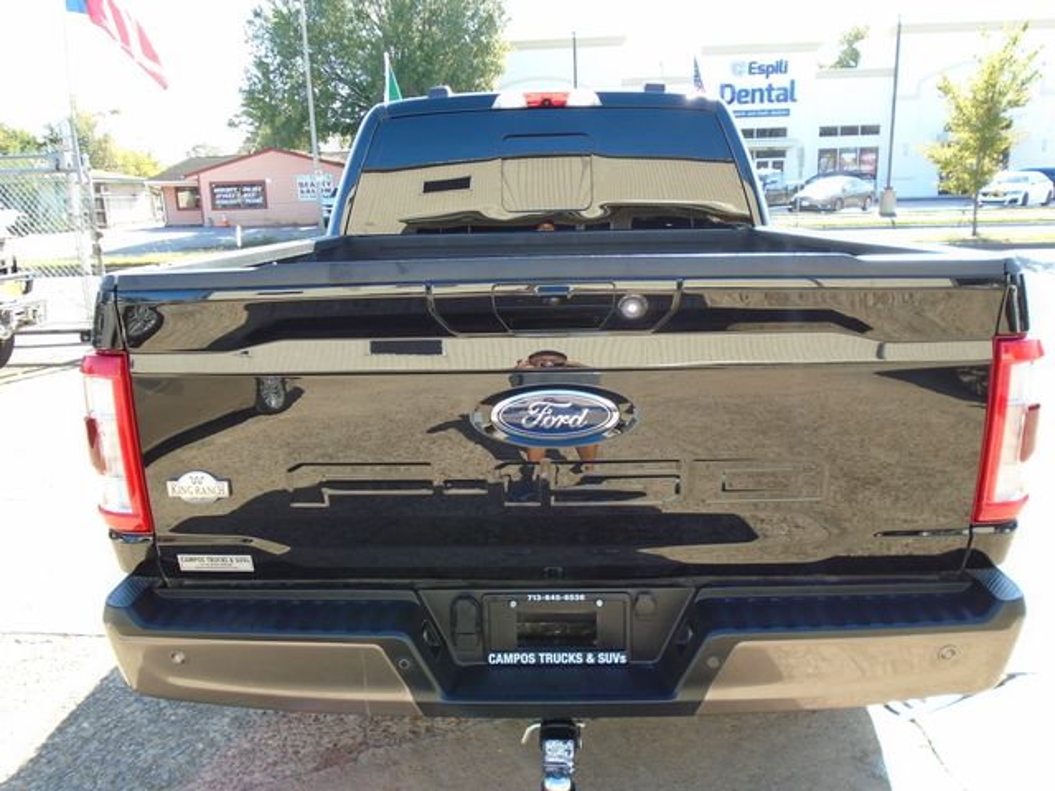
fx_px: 792
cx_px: 528
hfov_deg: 67.3
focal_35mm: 26
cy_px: 396
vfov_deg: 53.1
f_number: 3.2
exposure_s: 1/125
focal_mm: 4.6
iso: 100
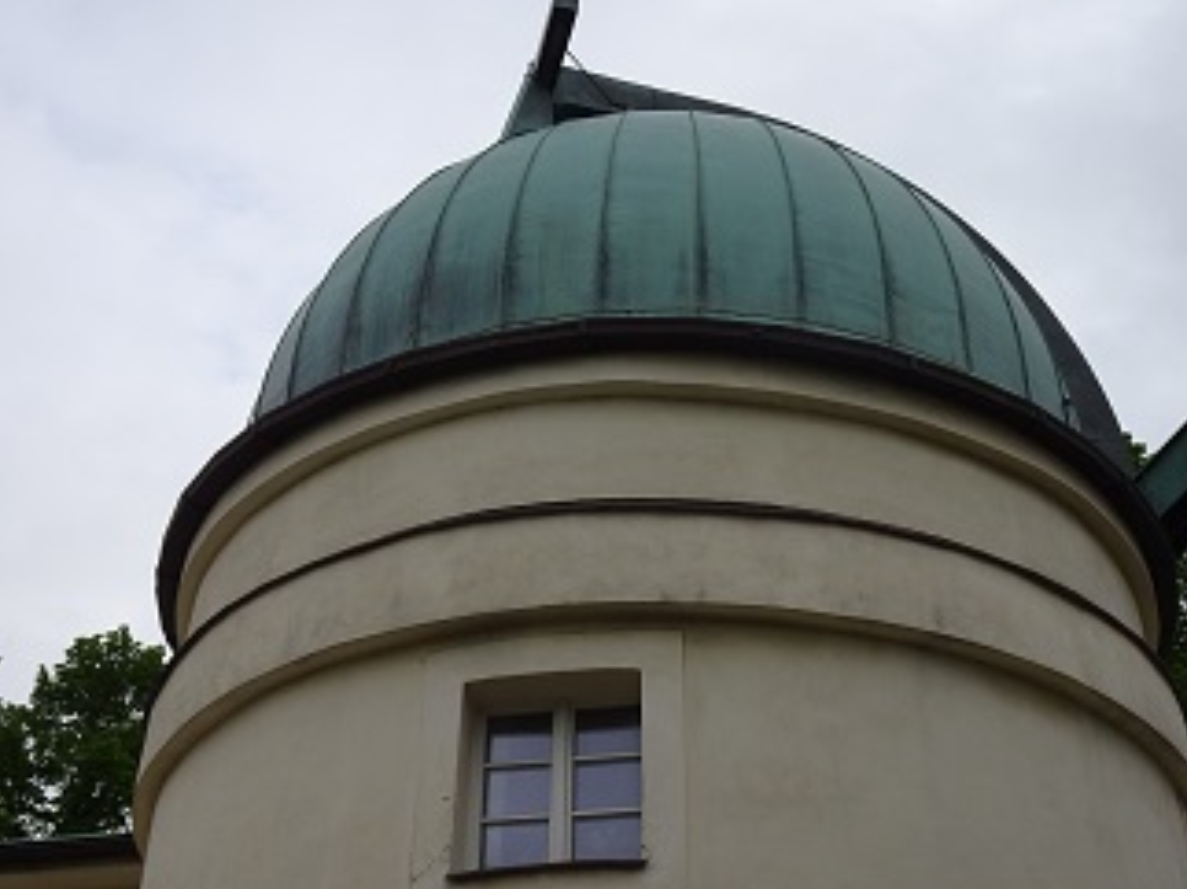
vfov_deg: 28.5
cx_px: 612
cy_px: 428
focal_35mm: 51
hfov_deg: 37.5
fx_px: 1748
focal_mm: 7.05
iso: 80
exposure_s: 1/500
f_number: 4
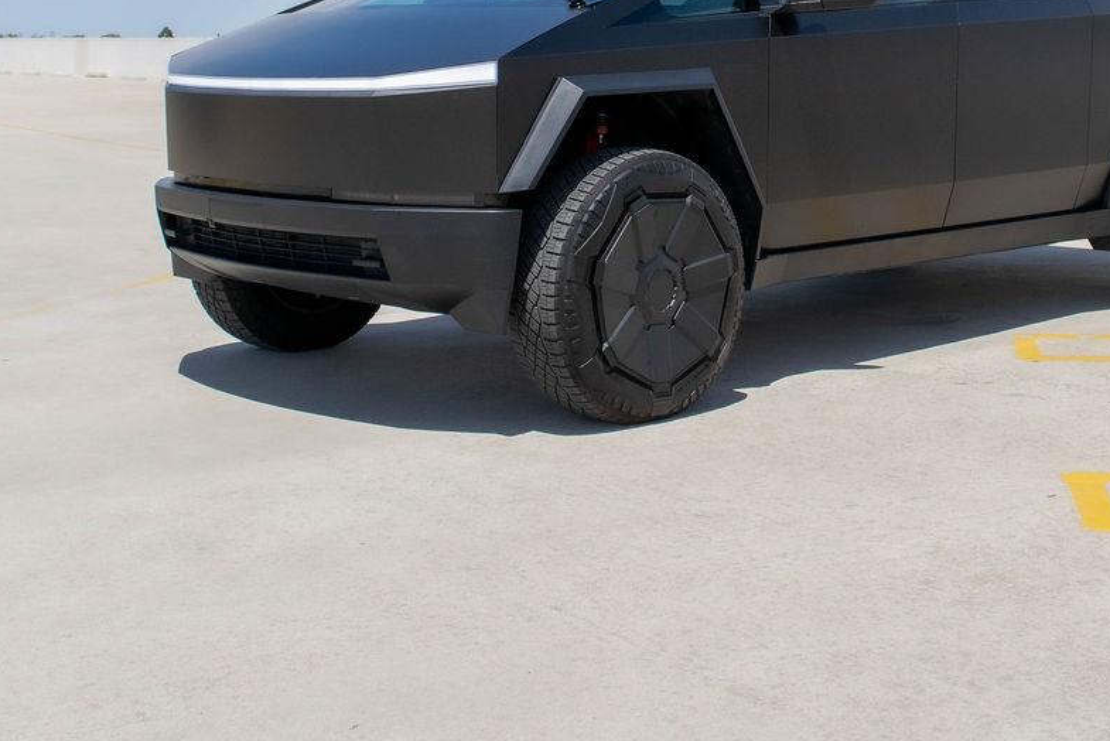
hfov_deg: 36.1
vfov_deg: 23.8
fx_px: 1696
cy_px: 47
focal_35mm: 55
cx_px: 665
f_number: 7.1
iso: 400
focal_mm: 18
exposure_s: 1/1600
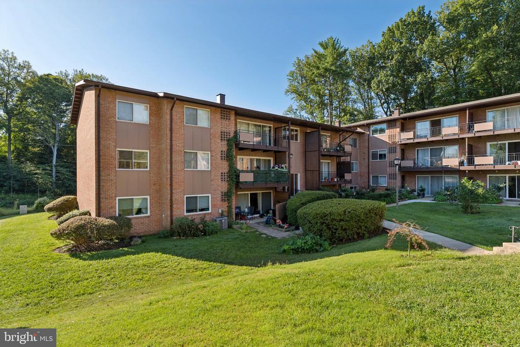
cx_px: 260
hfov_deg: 90.6
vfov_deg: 68.0
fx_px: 257
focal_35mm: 18
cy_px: 174
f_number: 7.1
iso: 1250
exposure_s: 1/1250
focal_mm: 17.8
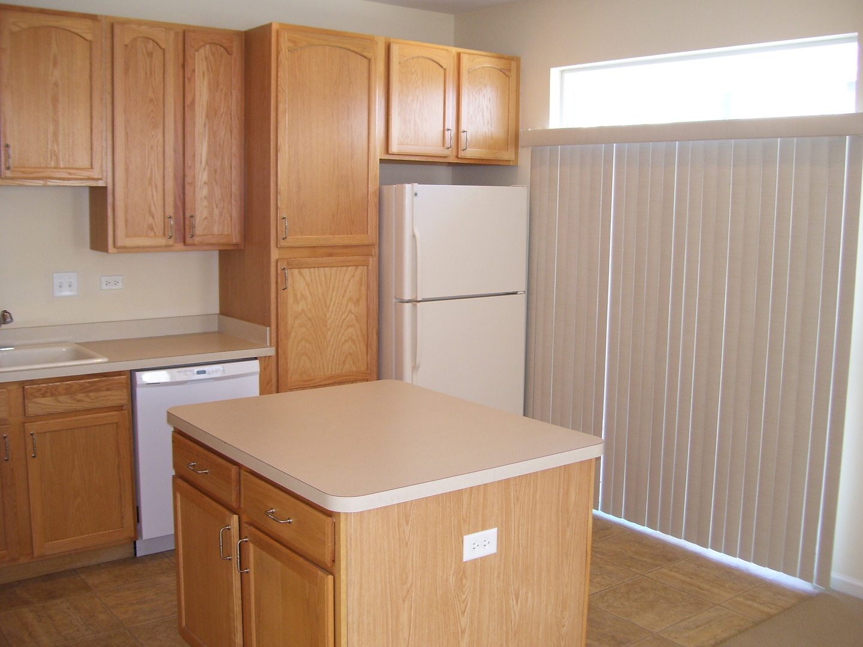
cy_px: 324
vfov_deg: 38.7
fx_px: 922
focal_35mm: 37
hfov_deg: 50.1
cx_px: 432
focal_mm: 6
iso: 80
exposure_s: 1/60
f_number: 2.7
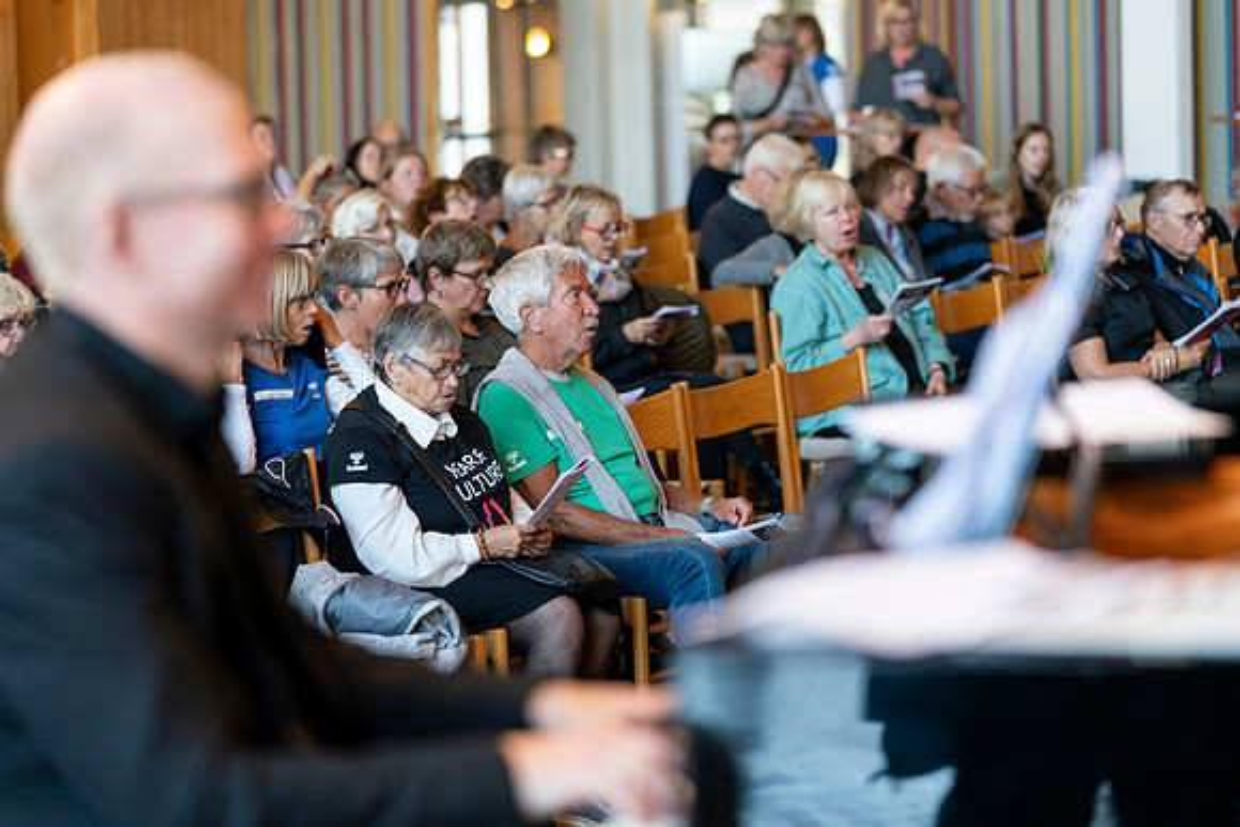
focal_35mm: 116
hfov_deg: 17.6
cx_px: 620
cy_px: 414
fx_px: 3996
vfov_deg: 11.8
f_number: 2.8
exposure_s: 1/250
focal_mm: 116
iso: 800
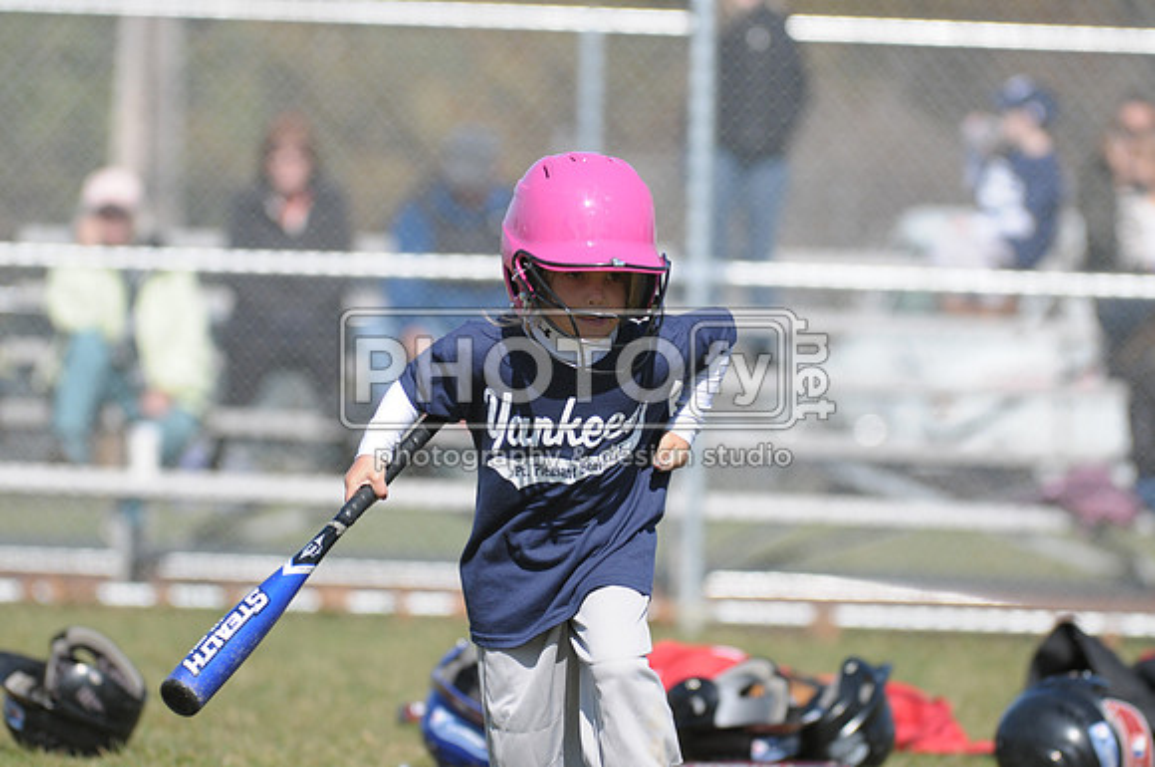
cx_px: 578
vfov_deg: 4.6
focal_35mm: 300
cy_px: 384
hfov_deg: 6.9
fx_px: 9612
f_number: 4.5
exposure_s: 1/2000
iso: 400
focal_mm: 200
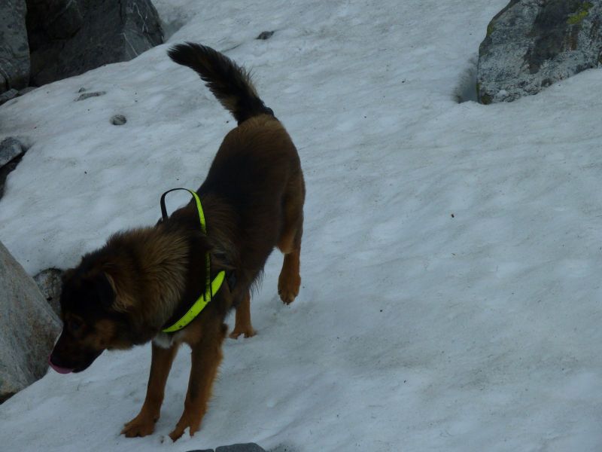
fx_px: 2556
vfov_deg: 10.1
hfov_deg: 13.4
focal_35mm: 147
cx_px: 301
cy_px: 226
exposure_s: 1/1300
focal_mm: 24.1
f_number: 5.6
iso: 80
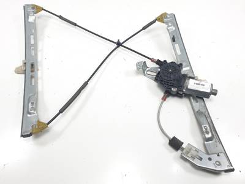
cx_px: 122
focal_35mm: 26
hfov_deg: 67.3
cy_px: 92
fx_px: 184
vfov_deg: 53.1
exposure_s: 1/155
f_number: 2.4
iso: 50
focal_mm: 4.3
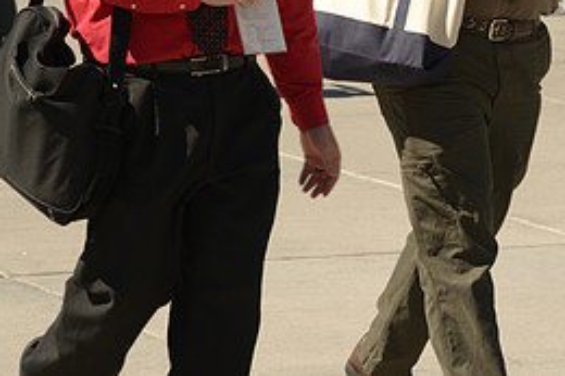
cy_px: -42
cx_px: 517
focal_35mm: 268
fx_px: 4203
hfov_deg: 7.7
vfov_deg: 5.1
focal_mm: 120
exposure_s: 1/250
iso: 100
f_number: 8
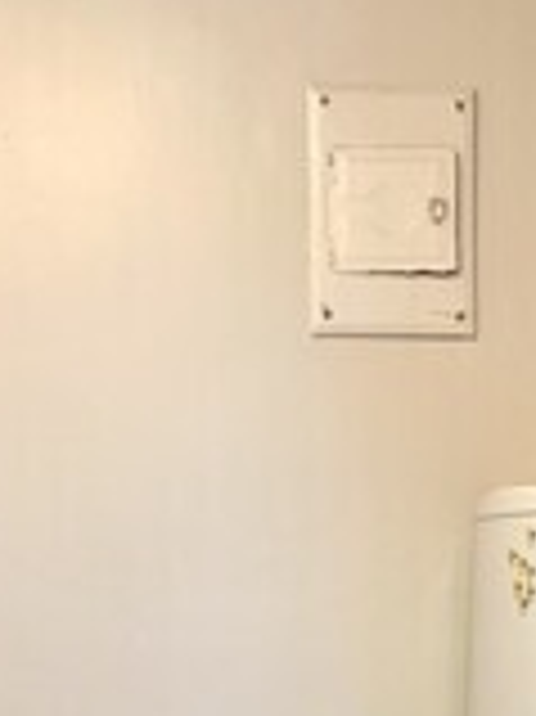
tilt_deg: -8.8
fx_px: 1695
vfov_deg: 21.9
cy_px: 883
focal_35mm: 82
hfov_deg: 17.8
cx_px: 421
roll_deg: +1.2
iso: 250
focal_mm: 4.25
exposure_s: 1/60
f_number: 1.8
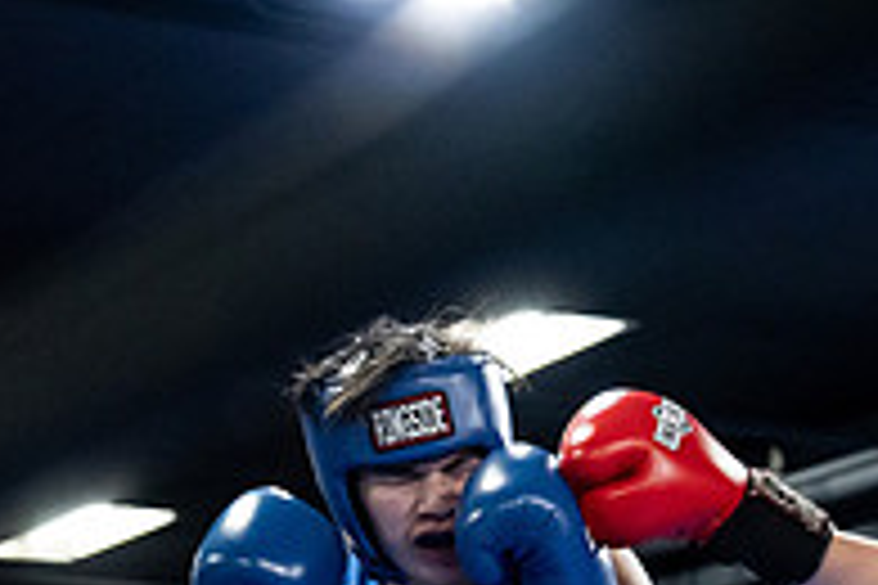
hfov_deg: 14.3
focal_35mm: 140
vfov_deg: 9.6
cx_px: 964
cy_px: 830
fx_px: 3414
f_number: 2.8
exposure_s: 1/1000
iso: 8000
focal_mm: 47
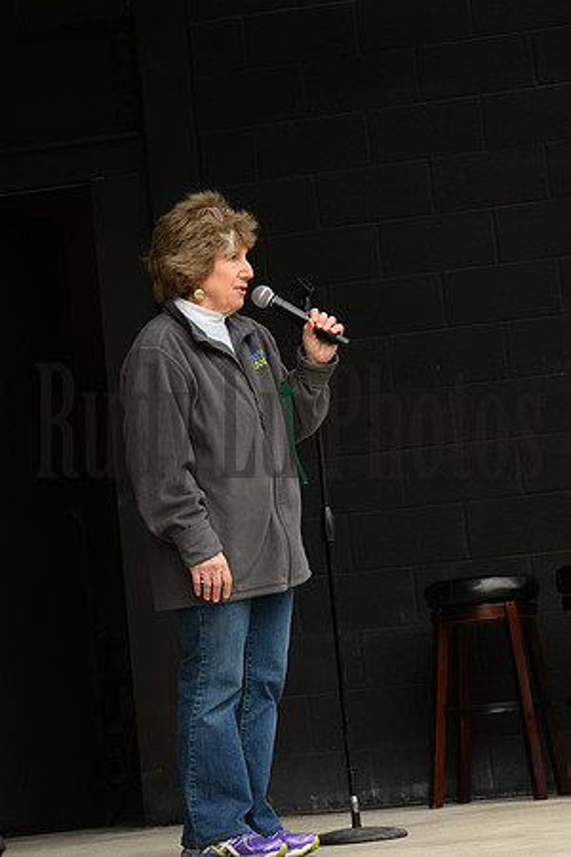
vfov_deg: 18.6
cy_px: 428
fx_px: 2617
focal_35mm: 110
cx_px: 286
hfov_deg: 12.5
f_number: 11
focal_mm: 110
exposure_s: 1/200
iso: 400
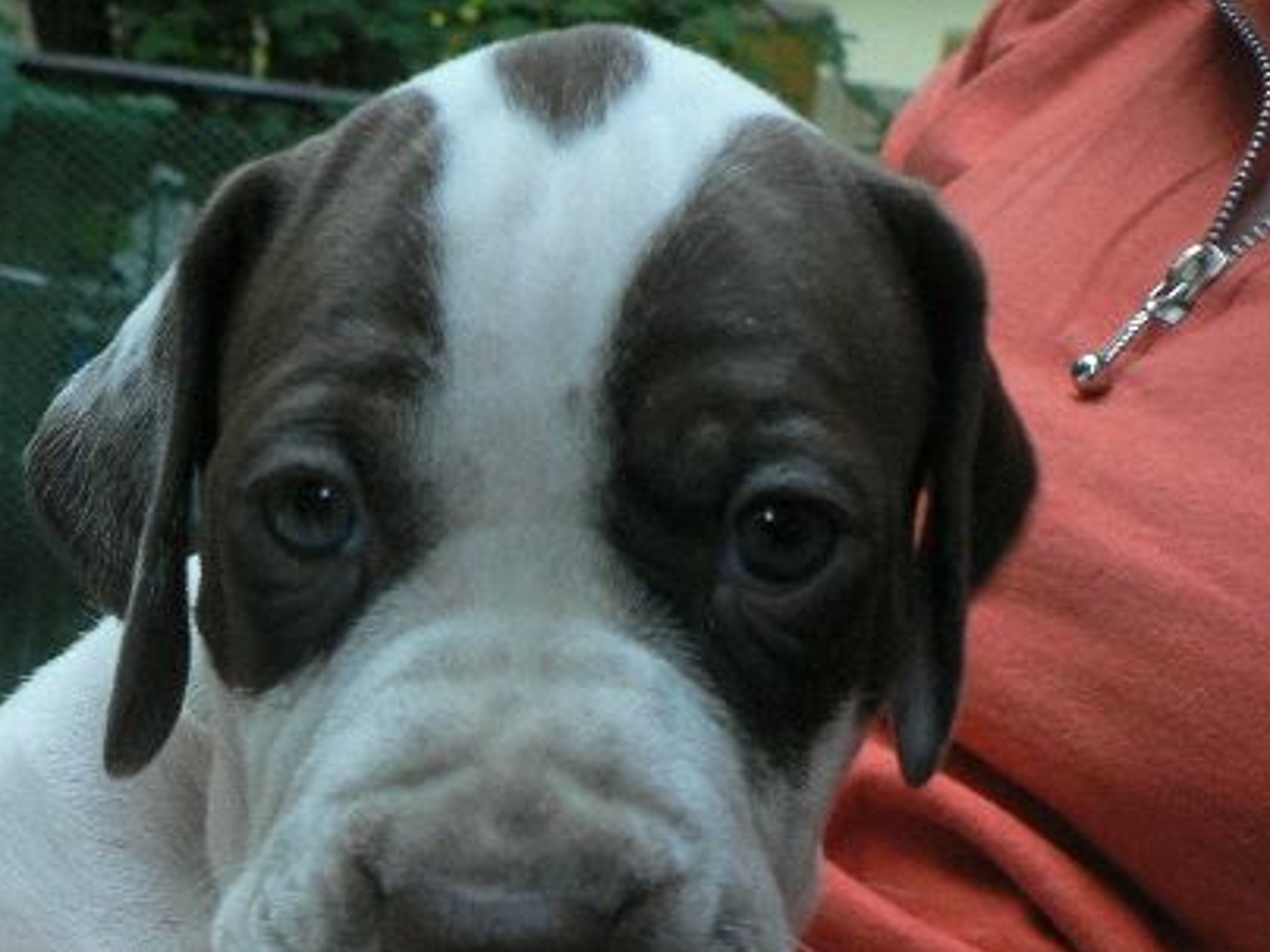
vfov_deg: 25.3
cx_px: 349
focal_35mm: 57
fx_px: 2091
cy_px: 738
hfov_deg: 33.2
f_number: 2.8
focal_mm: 6
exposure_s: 1/40
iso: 200
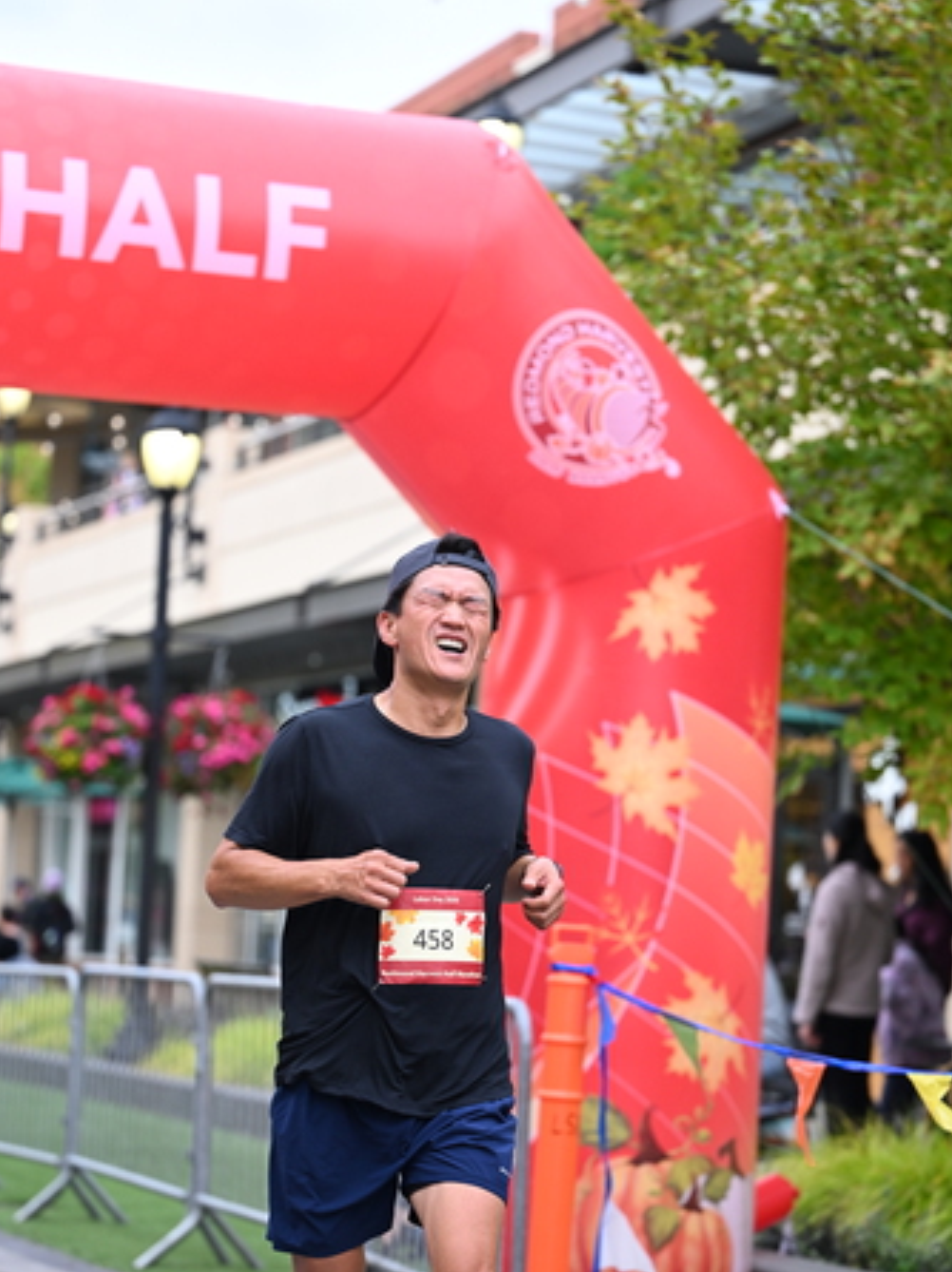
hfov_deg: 14.5
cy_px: 739
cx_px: 443
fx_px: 3744
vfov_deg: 19.3
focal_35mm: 102
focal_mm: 86
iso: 1000
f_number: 2.8
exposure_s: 1/1600
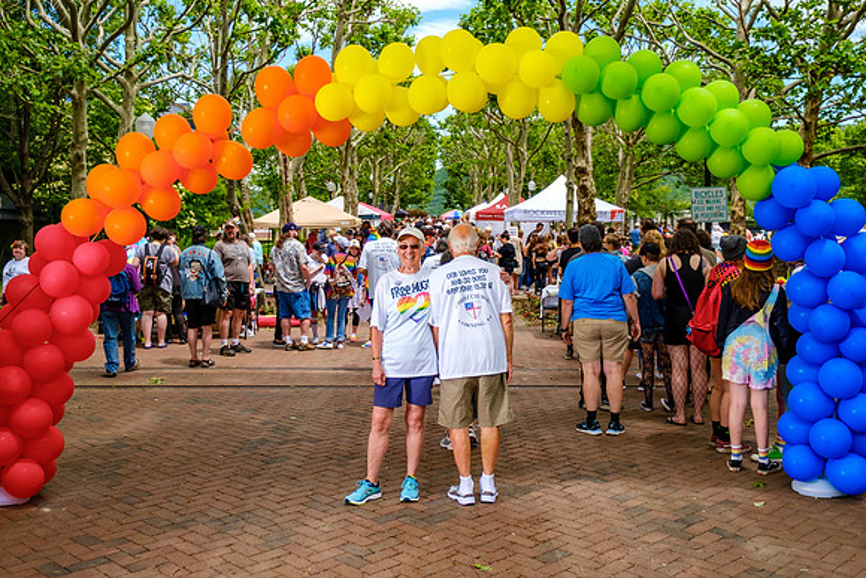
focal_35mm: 36
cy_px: 263
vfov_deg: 36.6
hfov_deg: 52.7
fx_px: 874
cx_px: 433
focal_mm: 21.3
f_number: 2.8
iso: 400
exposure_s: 1/2400
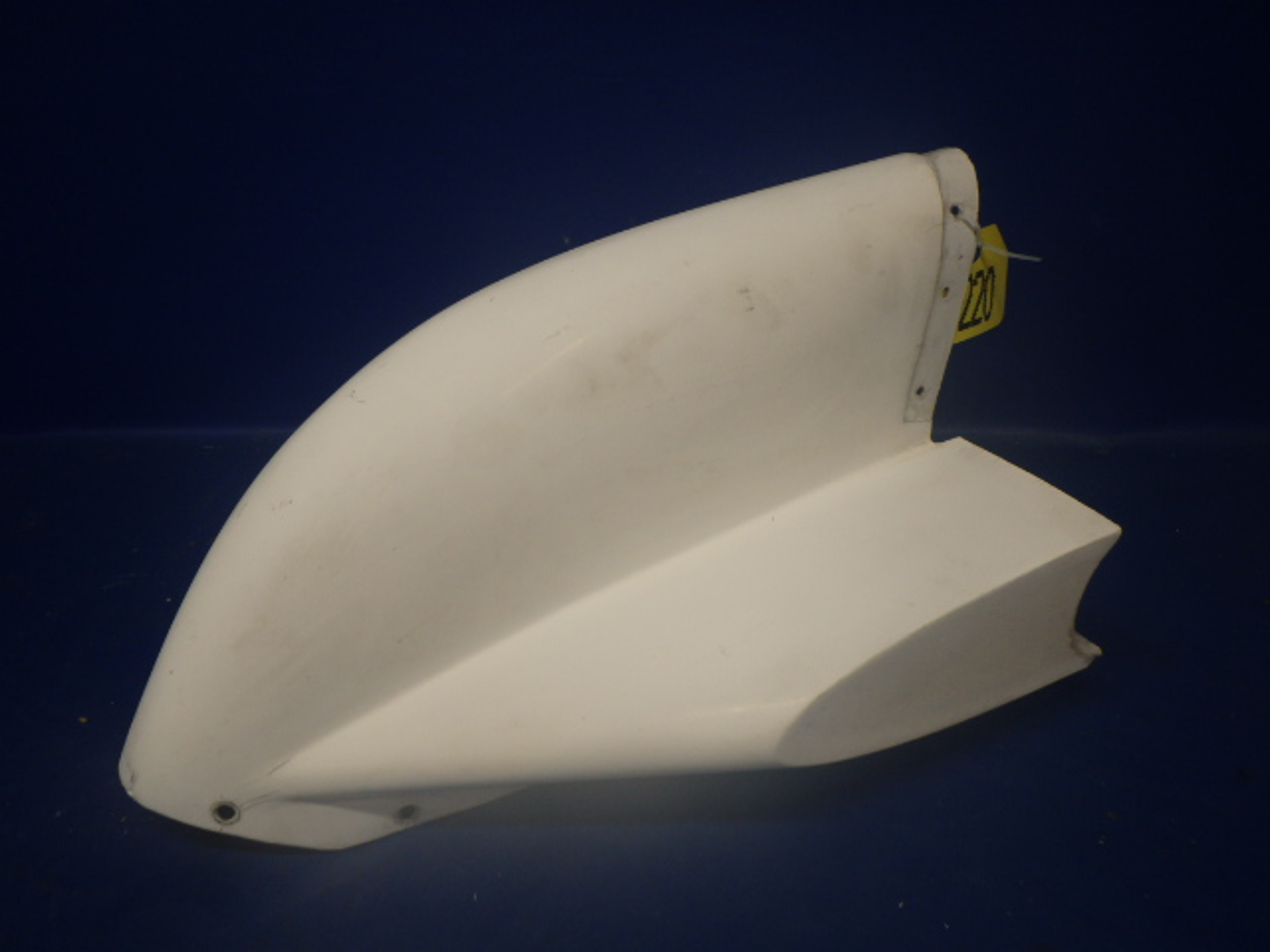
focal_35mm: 28
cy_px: 476
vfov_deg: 49.7
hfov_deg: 63.4
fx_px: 1027
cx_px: 635
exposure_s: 1/60
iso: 200
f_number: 3.9
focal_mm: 5
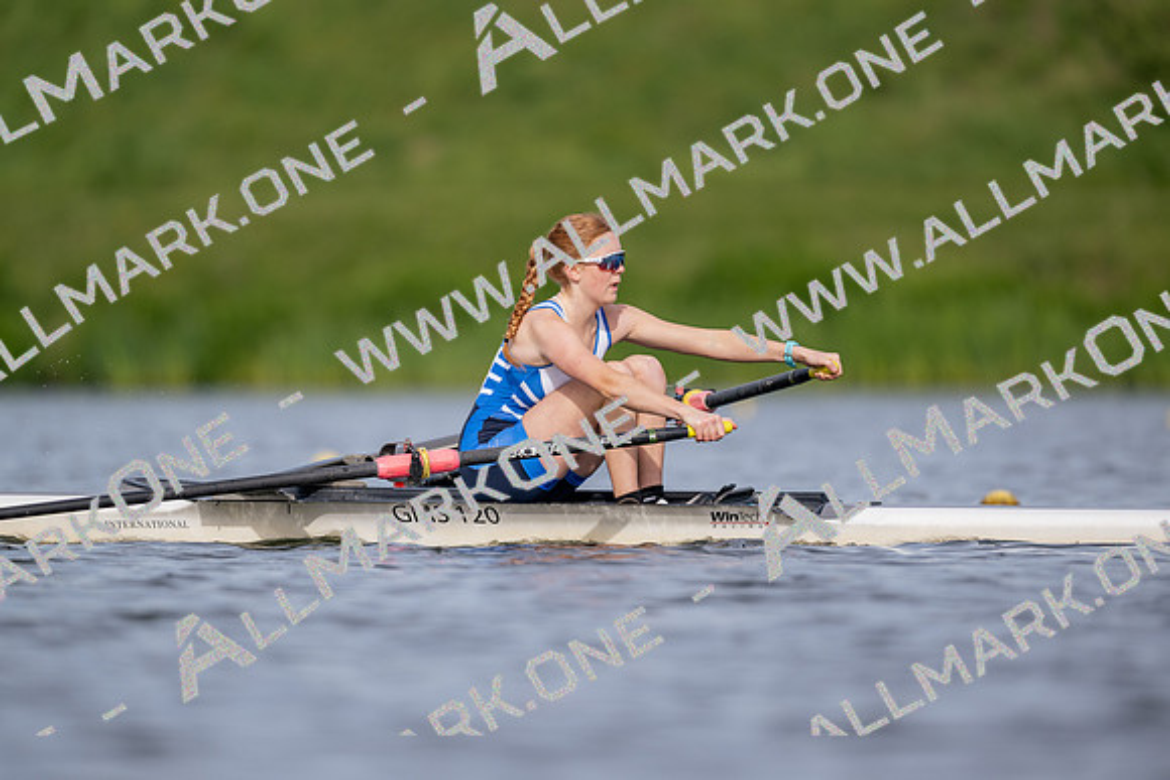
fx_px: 19504
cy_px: 390
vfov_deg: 2.3
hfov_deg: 3.4
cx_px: 585
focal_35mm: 600
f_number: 4
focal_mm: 600
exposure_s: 1/2500
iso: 280
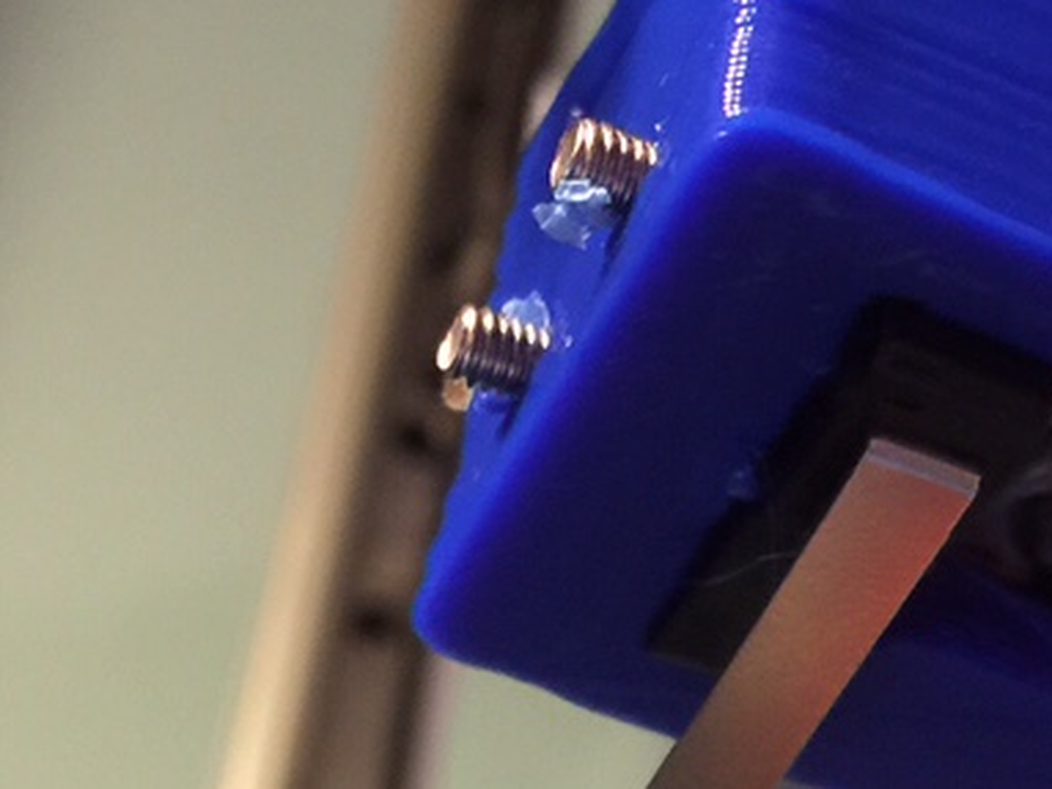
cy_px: 814
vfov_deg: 14.9
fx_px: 2947
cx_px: 893
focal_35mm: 97
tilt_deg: +34.2
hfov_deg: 19.9
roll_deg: -4.3
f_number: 2.2
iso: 100
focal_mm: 4.15
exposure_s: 1/4
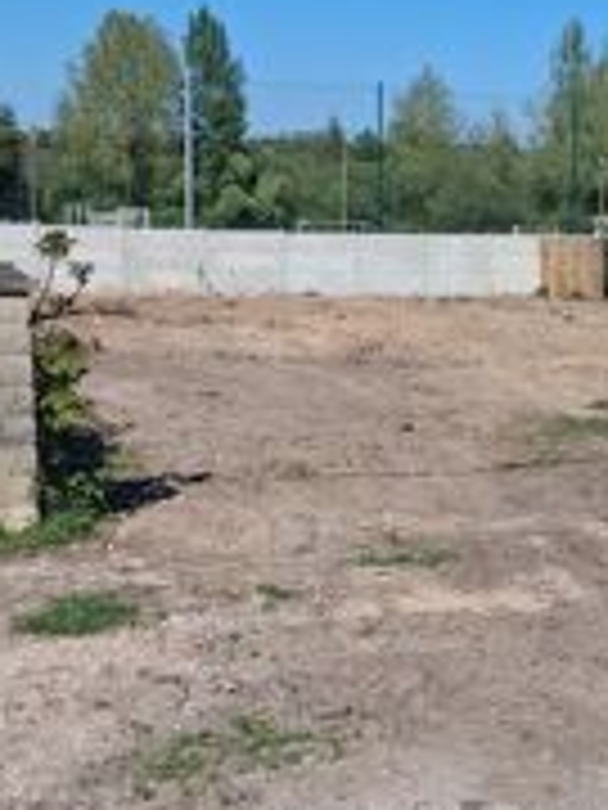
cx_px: 563
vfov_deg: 30.3
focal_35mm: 64
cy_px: 394
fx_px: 1499
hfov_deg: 22.3
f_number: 1.8
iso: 25
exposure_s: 1/716
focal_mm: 4
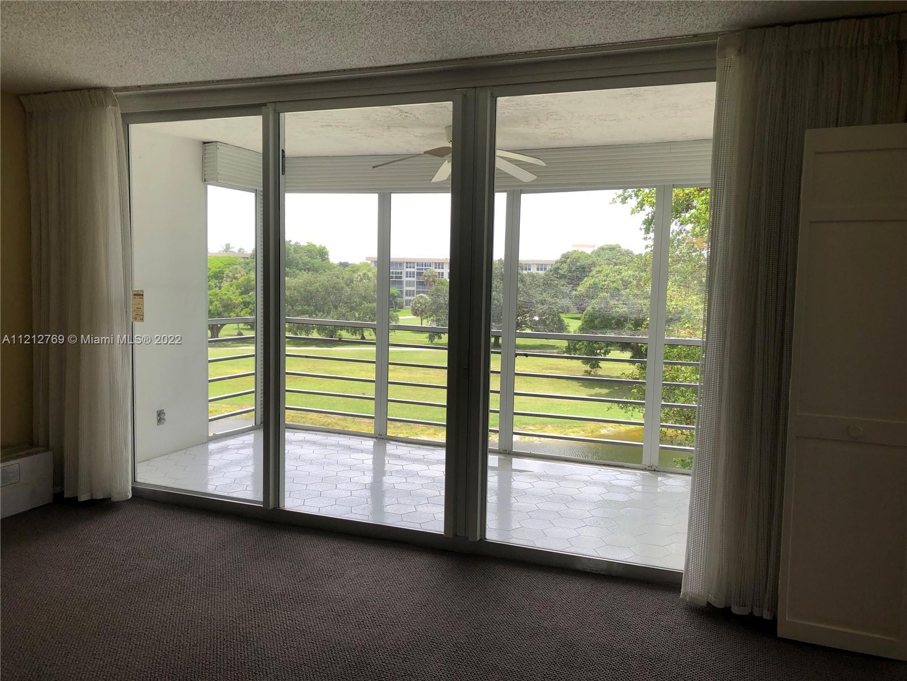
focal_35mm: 28
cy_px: 340
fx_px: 734
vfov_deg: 49.7
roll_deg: -0.9
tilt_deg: -3.8
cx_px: 454
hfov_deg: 63.4
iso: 20
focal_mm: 3.99
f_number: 1.8
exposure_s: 1/139
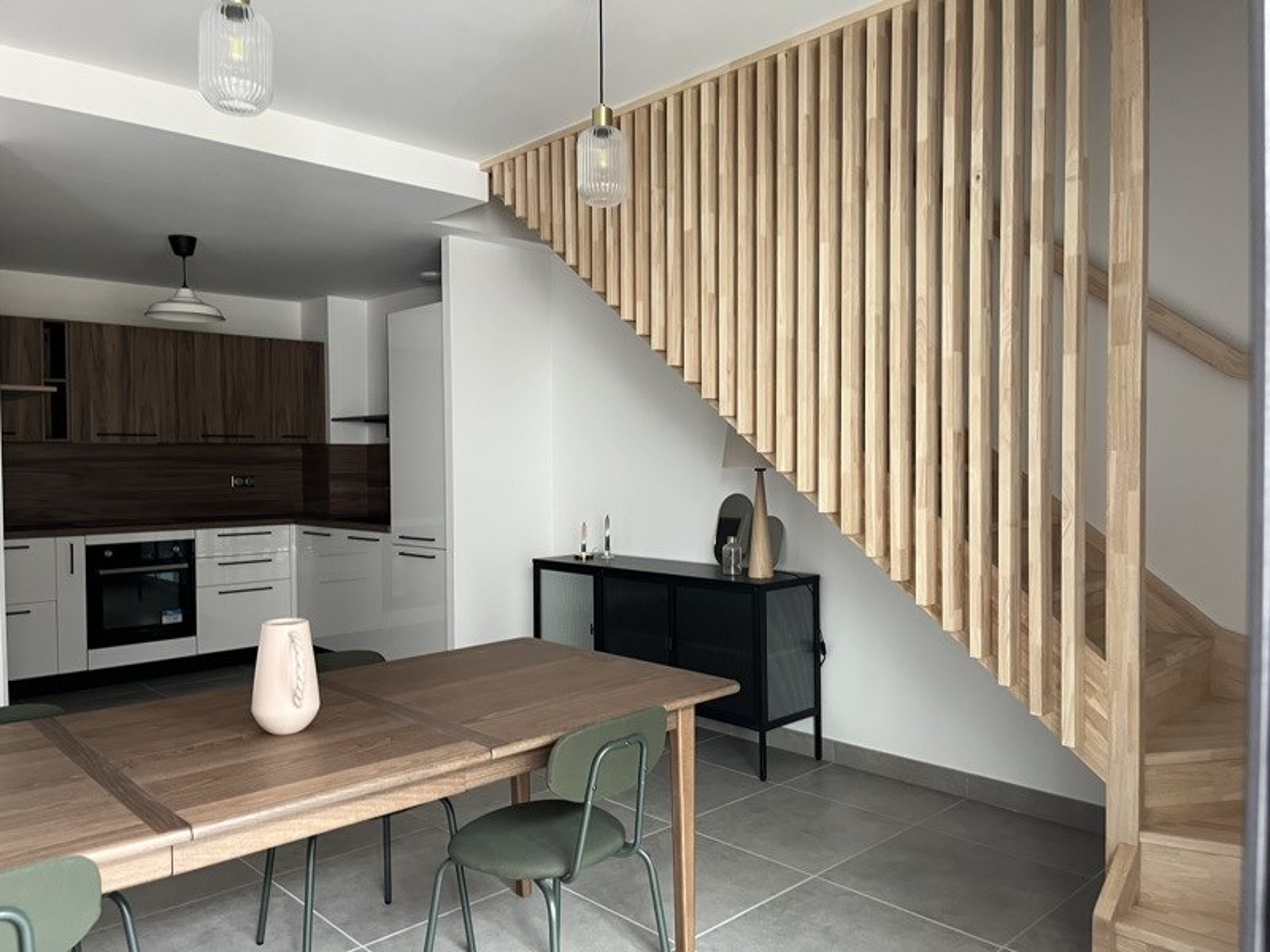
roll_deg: +0.6
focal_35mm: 26
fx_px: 954
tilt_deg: -0.9
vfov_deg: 53.1
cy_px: 476
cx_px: 635
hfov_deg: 67.3
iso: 200
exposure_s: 1/60
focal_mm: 5.1
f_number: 1.6
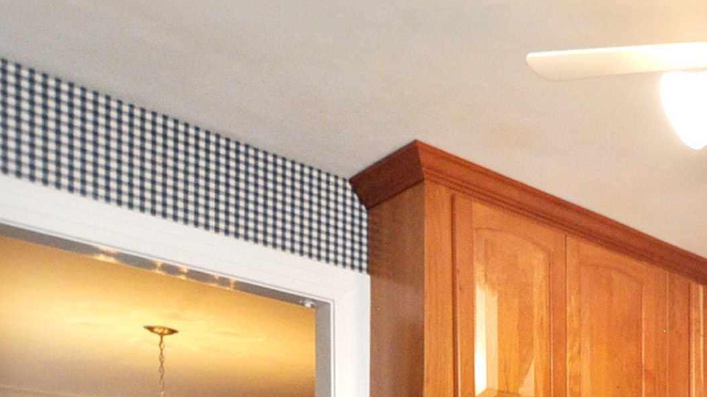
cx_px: 895
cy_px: 579
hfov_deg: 34.8
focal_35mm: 43
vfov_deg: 23.0
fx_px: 806
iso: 1000
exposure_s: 1/60
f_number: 4.5
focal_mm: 10
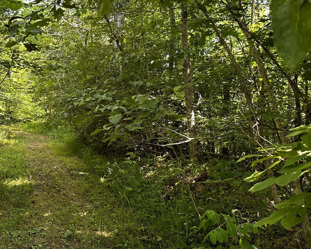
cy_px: 90
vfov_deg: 32.6
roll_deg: +2.0
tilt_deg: +11.0
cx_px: 61
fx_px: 423
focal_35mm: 46
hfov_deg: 38.8
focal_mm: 6.86
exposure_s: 1/121
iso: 125
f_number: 1.78
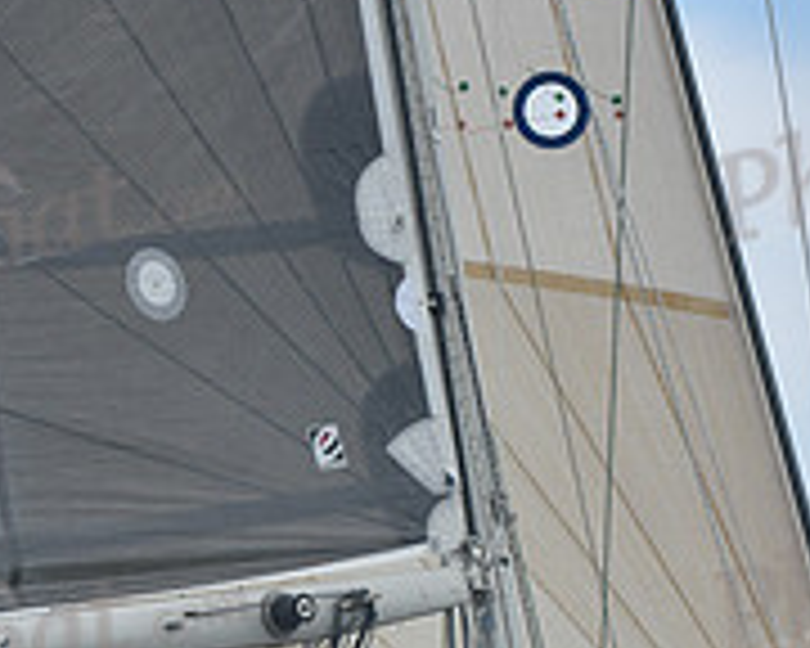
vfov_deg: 4.1
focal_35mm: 378
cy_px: 839
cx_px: 486
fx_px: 9062
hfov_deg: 5.1
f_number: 8
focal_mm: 125
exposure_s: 1/1000
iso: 250
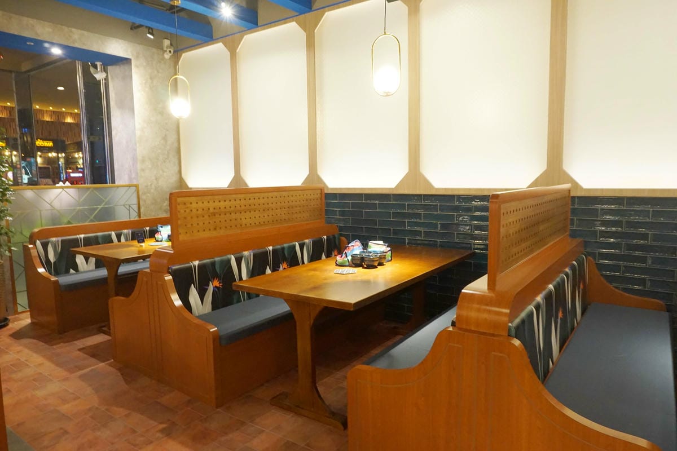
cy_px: 226
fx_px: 451
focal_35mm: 24
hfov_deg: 73.7
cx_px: 338
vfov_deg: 53.1
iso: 3200
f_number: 8
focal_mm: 16
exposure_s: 1/20
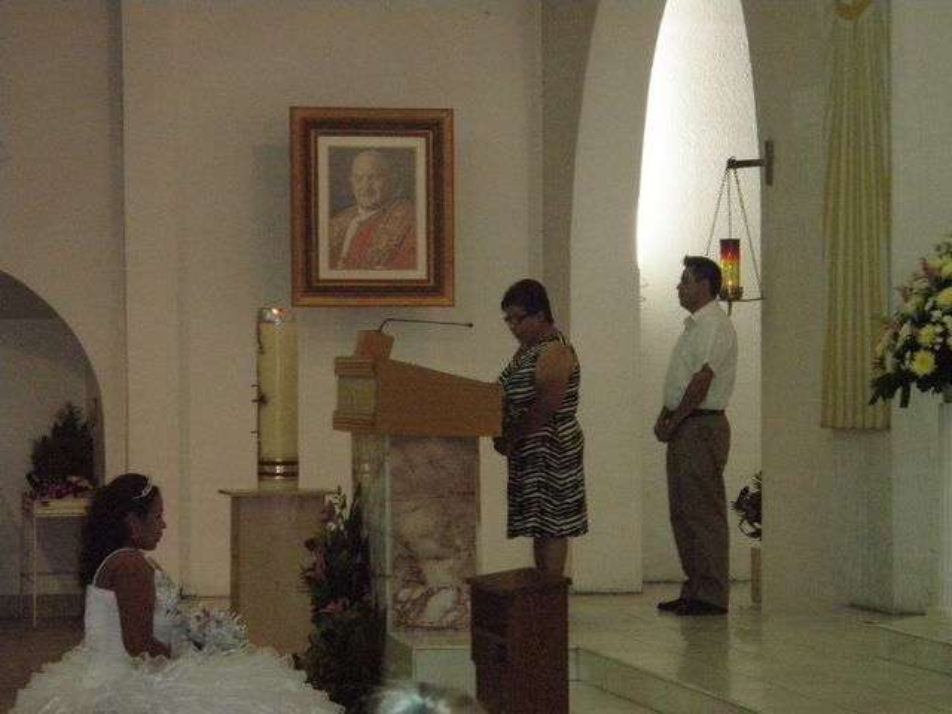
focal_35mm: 114
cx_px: 476
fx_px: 3135
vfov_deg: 13.0
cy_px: 357
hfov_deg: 17.3
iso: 800
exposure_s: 1/100
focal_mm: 20.1
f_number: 5
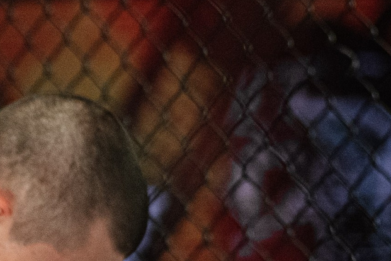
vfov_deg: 2.9
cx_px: -309
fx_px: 5213
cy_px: 323
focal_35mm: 480
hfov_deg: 4.3
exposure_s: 1/1000
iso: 2000
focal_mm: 110
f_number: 4
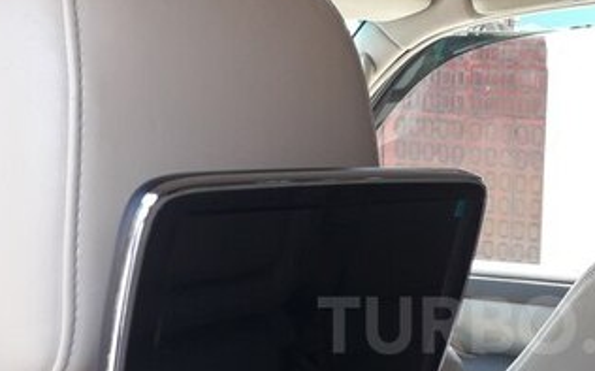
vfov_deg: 20.5
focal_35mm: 62
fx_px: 1005
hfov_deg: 31.7
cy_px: 325
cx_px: 510
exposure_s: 1/100
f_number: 1.9
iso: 50
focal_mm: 3.7
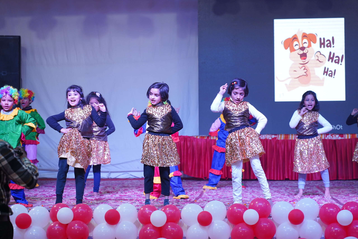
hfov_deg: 27.0
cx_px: 179
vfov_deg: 18.2
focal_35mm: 75
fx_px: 746
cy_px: 120
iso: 400
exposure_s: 1/160
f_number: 3.5
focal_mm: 75
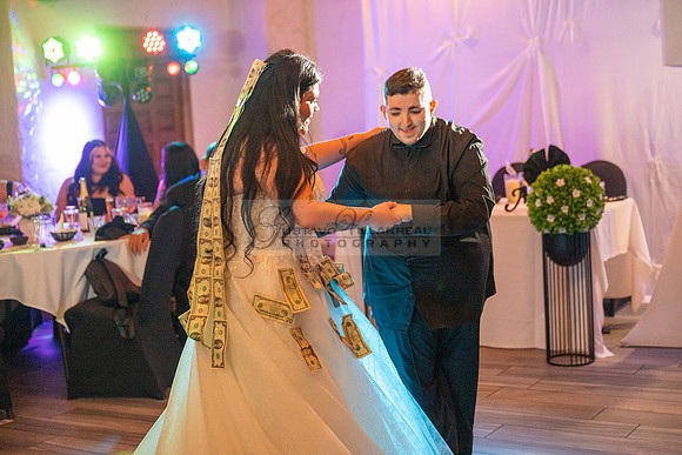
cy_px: 228
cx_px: 341
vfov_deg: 22.6
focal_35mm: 60
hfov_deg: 33.4
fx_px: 1137
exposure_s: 1/160
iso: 1600
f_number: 2.8
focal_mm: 60
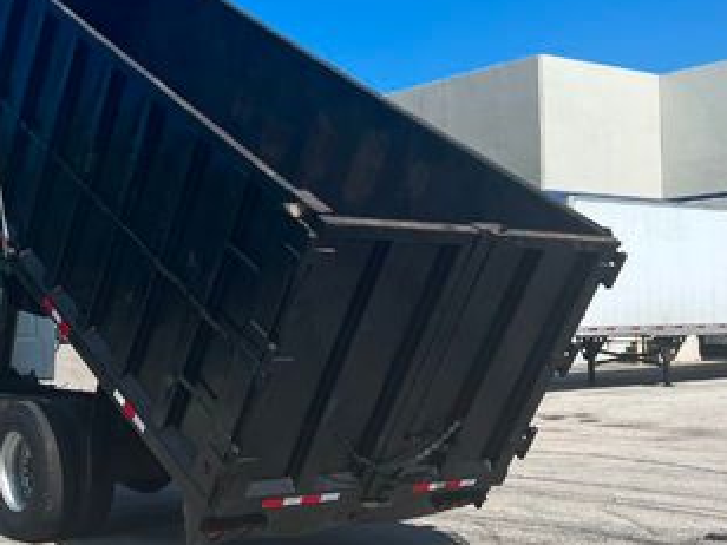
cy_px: 285
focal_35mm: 54
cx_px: 224
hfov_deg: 35.1
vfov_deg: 27.0
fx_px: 1134
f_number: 1.5
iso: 50
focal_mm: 5.7
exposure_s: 1/4274
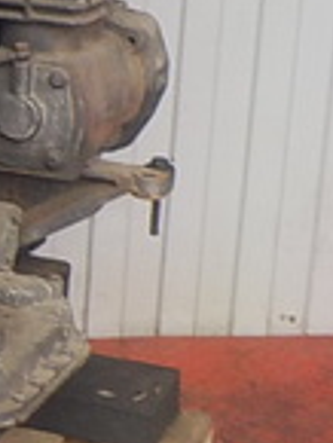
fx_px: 1691
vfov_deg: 14.9
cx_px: -351
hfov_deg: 10.3
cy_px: 101
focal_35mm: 132
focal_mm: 4.1
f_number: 3.3
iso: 125
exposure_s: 1/40
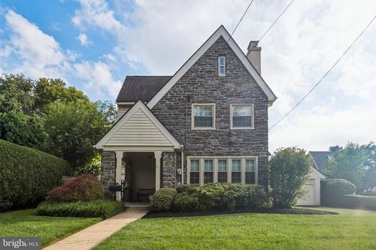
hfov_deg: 76.1
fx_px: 240
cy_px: 125
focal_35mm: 23
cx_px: 188
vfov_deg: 55.1
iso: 250
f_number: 8
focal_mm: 15.1
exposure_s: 1/420
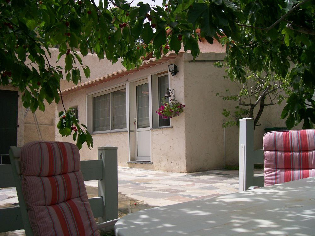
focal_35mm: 35
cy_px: 118
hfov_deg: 52.6
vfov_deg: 40.7
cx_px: 158
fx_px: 318
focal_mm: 5.8
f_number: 7.2
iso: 80
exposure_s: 1/251
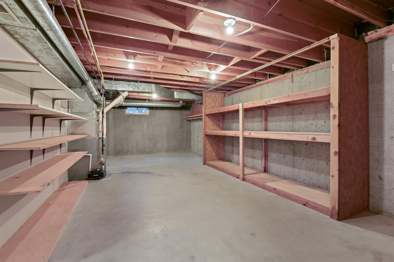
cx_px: 197
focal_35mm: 16
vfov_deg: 73.7
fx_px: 175
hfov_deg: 96.8
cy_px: 131
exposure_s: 5
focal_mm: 16
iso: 400
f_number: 8
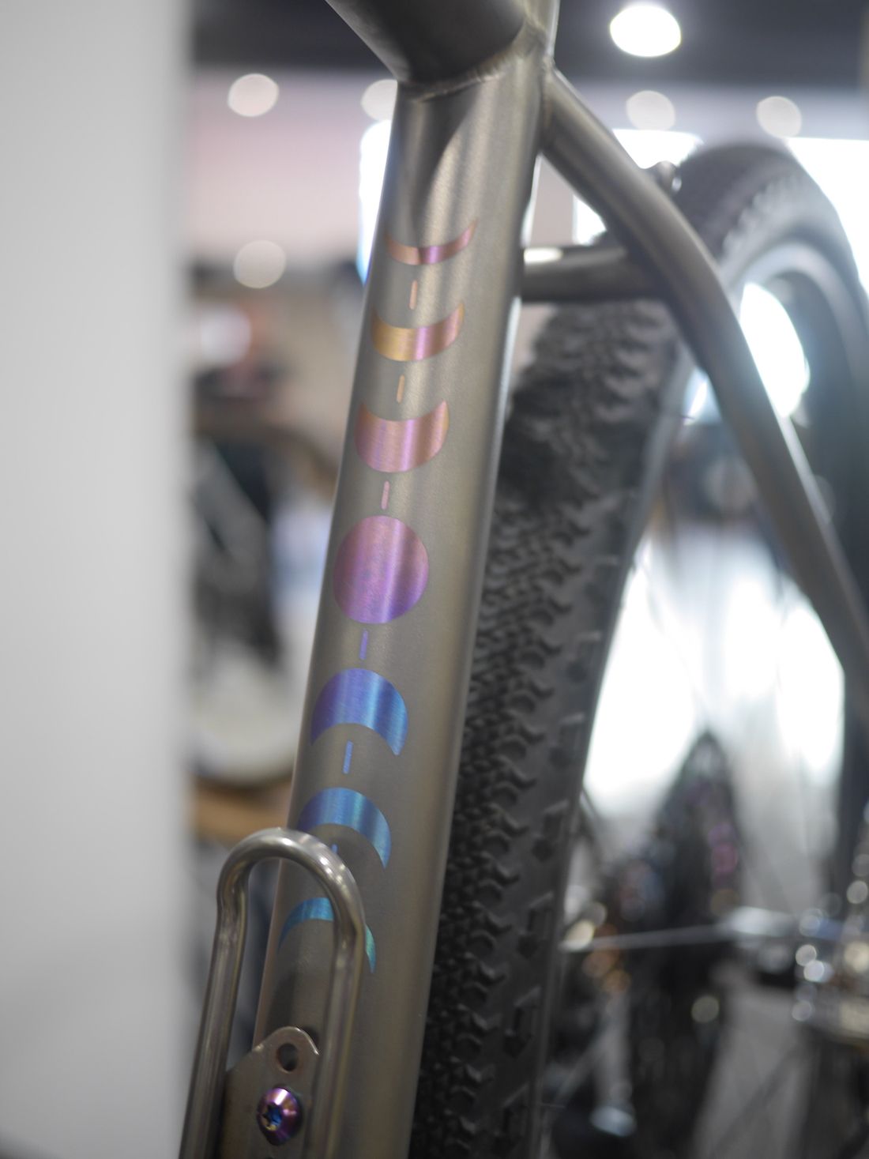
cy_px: 580
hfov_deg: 36.0
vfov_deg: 46.8
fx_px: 1339
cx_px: 434
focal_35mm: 40
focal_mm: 20
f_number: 1.7
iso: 200
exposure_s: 1/25
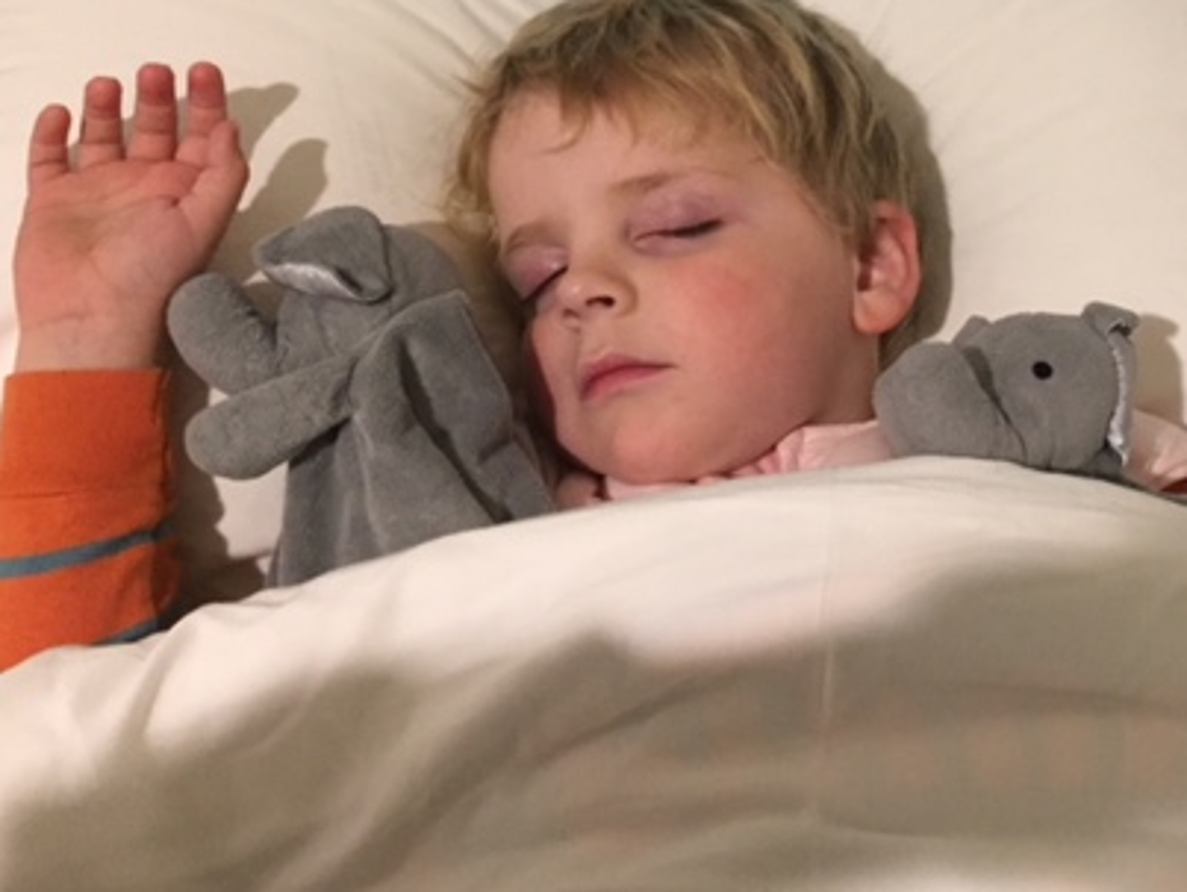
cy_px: 191
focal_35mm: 46
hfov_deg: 40.1
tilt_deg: -41.3
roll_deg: -9.6
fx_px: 1579
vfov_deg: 30.9
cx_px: 887
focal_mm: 4.15
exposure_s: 1/25
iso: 250
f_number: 2.2
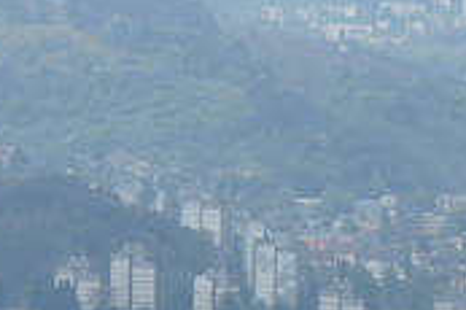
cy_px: 100
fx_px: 12091
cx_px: 649
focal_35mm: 935
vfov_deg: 1.5
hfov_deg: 2.2
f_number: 5.6
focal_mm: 43.3
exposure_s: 1/320
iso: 100
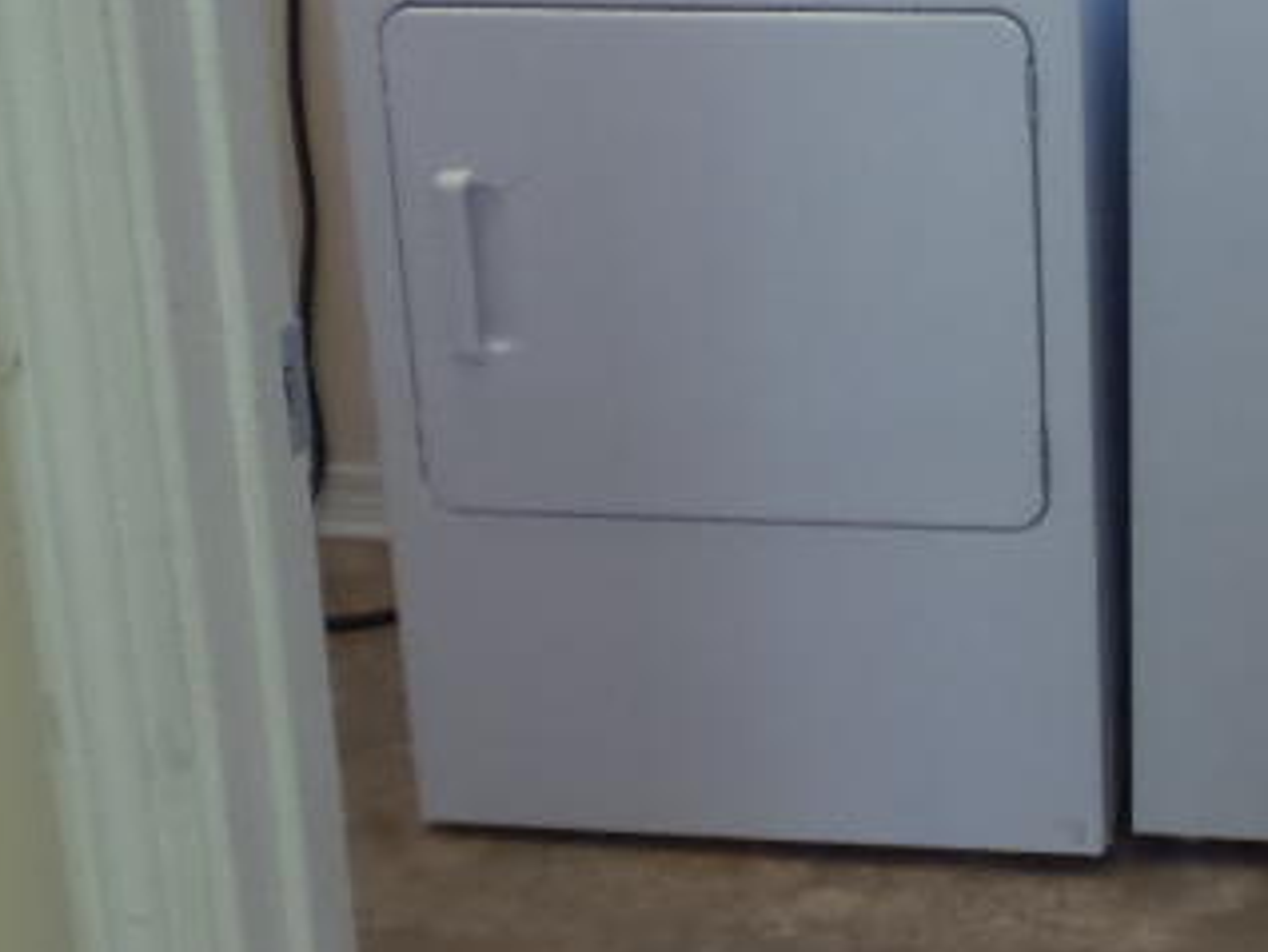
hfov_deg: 25.5
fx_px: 2713
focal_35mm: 74
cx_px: 1148
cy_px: 271
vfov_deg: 19.8
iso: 500
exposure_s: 1/30
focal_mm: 4.1
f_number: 2.8
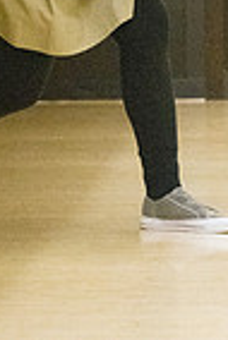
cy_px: -119
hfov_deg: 3.7
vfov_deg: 5.6
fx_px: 3487
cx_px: 182
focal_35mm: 368
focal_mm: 90
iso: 10000
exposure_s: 1/1000
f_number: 4.5
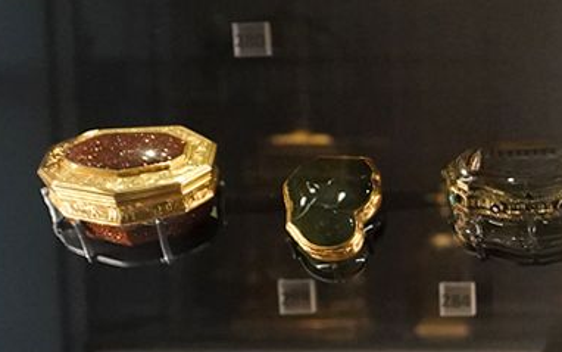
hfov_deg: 15.0
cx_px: 864
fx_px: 1961
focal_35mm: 128
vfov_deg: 10.1
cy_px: 405
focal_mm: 24
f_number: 5.6
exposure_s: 1/80
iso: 3200
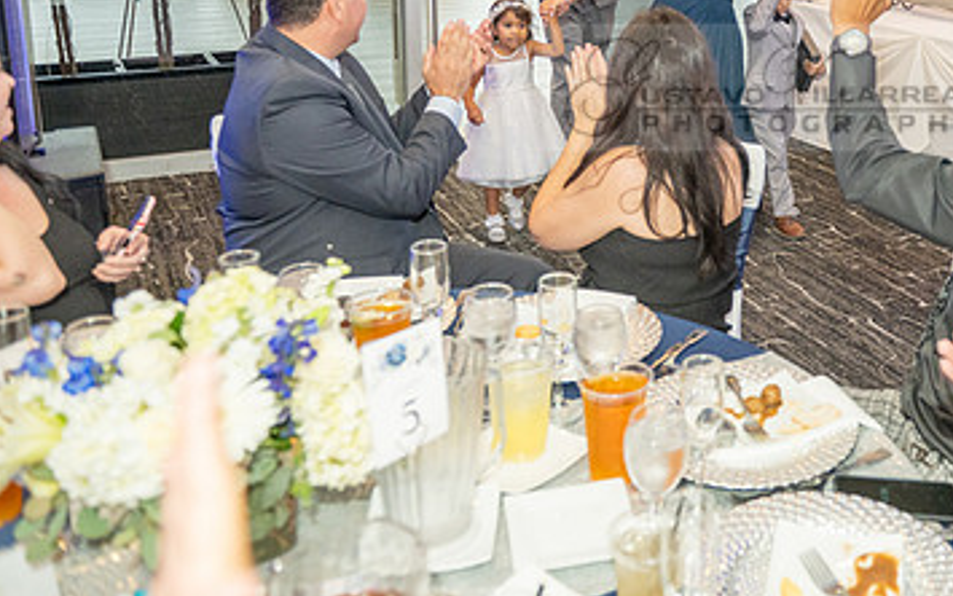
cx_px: 776
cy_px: 87
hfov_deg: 46.4
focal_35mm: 40
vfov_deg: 30.9
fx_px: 1039
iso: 1600
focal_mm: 24
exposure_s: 1/160
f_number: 3.5
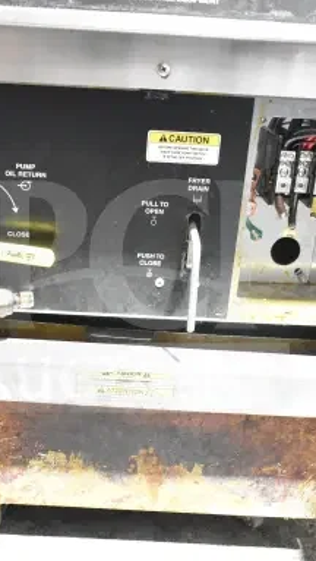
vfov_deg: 45.4
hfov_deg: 26.5
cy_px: 297
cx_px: 124
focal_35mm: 45
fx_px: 669
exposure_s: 1/30
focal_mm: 18
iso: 5000
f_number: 3.5
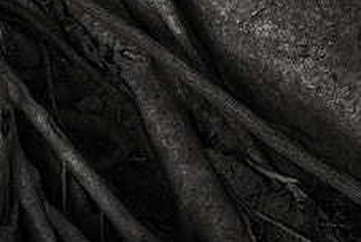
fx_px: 3253
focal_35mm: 324
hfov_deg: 5.8
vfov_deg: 4.1
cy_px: -416
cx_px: -819
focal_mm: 46
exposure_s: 1/100
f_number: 4.5
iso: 100
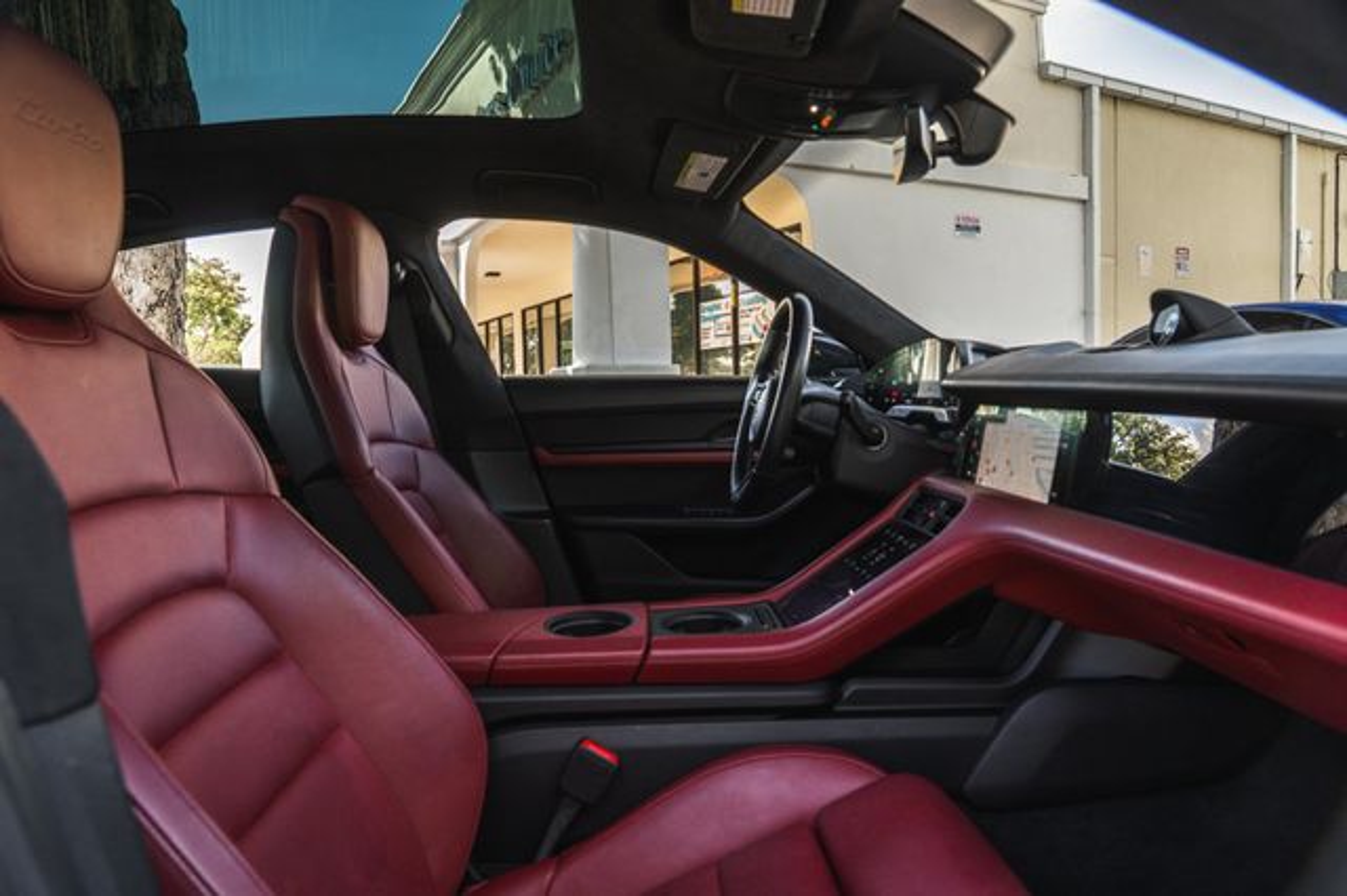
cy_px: 448
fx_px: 897
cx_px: 674
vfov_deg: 53.1
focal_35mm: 24
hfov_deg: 73.8
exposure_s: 1/30
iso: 640
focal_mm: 24
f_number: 8
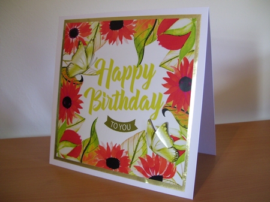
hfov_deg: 51.4
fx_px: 281
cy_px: 101
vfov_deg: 39.6
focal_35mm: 36
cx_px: 135
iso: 160
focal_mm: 6
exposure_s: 1/20
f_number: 2.7
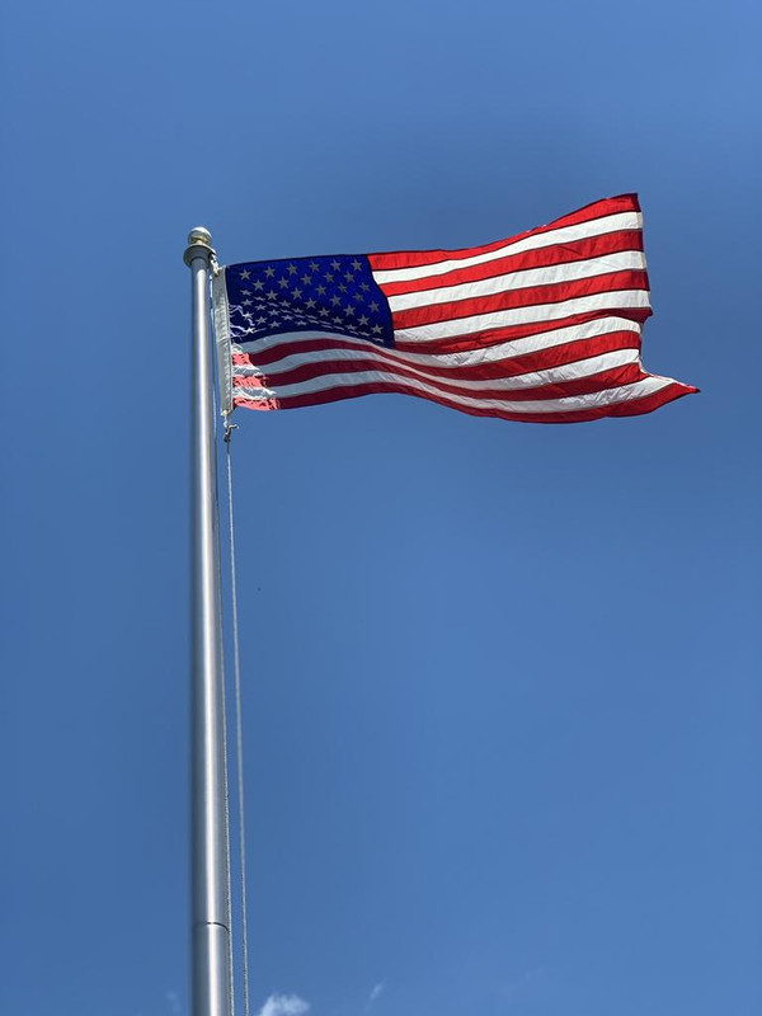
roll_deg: +9.3
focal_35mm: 52
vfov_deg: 36.8
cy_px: 508
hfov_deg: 28.0
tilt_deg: +44.7
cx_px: 381
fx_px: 1526
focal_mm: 6
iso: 16
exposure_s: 1/1065
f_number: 2.4
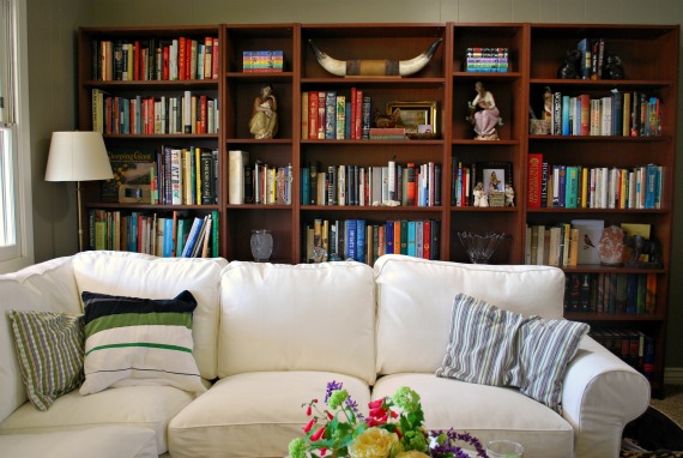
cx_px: 342
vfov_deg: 43.7
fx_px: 570
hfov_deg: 61.8
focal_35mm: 30
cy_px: 229
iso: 360
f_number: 3.8
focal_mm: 20
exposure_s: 1/30
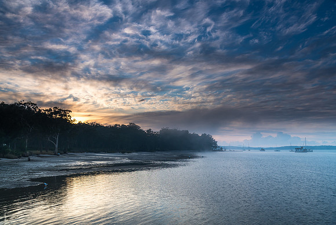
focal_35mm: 31
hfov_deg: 59.9
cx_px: 168
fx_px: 292
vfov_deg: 42.0
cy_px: 112
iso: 100
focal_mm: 31
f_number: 7.1
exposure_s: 1/50
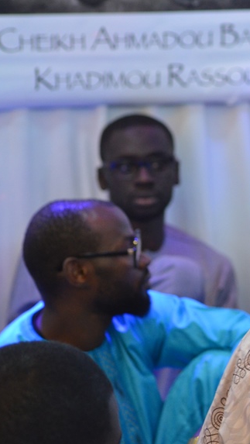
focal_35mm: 308
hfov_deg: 3.9
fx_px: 3624
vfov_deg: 7.0
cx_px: 385
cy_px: 194
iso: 1600
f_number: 4
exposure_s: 1/100
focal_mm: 110
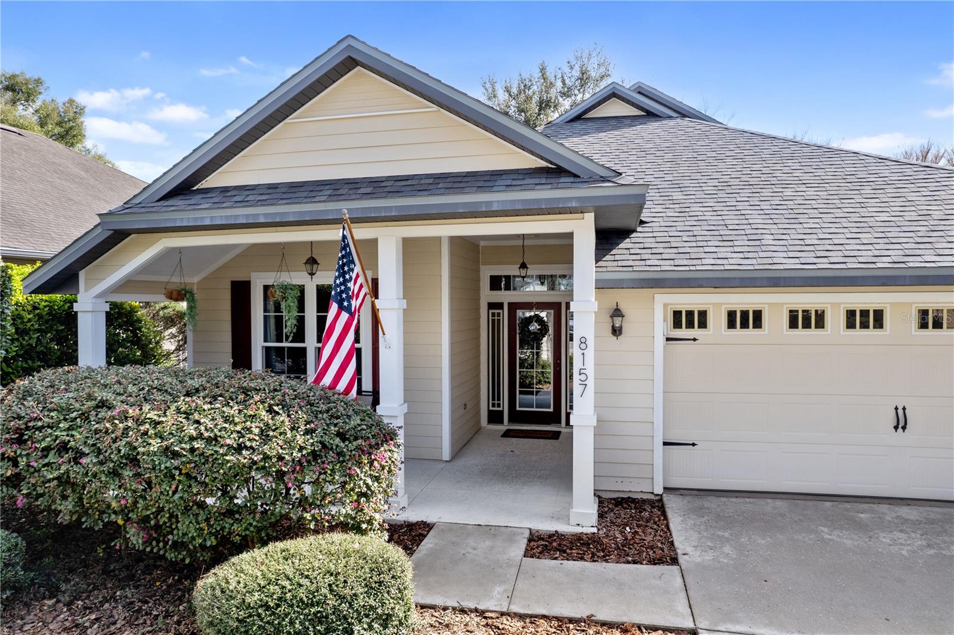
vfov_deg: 57.2
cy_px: 318
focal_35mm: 22
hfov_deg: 78.6
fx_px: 583
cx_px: 477
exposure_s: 1/640
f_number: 2.8
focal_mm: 8.38
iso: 100
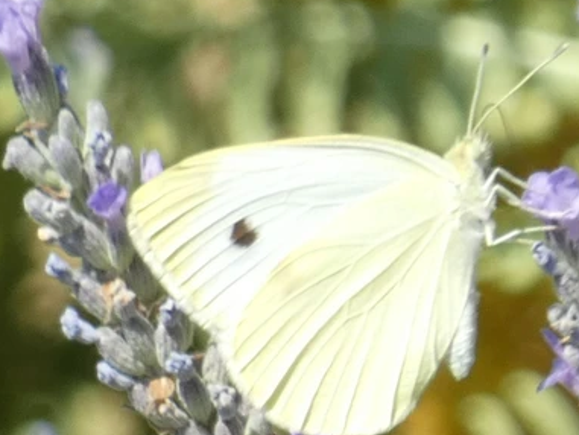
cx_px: 400
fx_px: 8968
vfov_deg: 2.8
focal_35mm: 536
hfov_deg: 3.7
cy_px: 281
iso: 80
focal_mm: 57.2
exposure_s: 1/80
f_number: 5.6
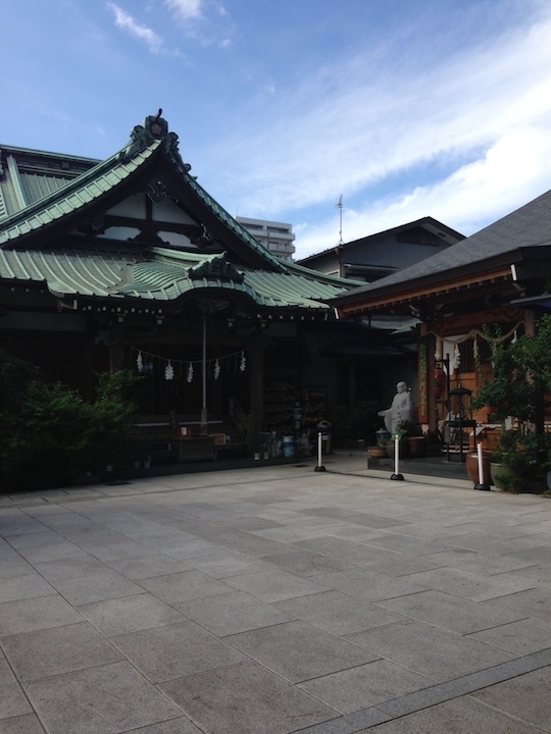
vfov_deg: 55.4
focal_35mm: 33
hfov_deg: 42.9
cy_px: 367
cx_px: 276
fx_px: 700
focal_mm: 4.13
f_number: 2.4
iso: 50
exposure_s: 1/1205
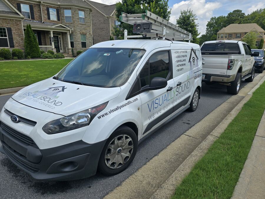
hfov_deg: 73.9
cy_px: 100
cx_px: 132
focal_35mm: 23
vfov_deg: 58.9
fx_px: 176
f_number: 1.7
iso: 12
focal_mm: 6.3
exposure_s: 1/664
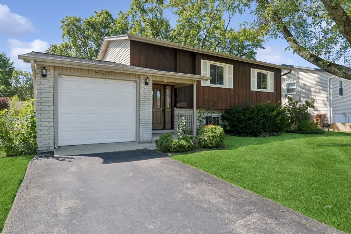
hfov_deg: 81.2
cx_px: 176
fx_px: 205
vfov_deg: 59.5
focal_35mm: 21
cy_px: 117
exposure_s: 1/320
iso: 250
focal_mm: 14
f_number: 8
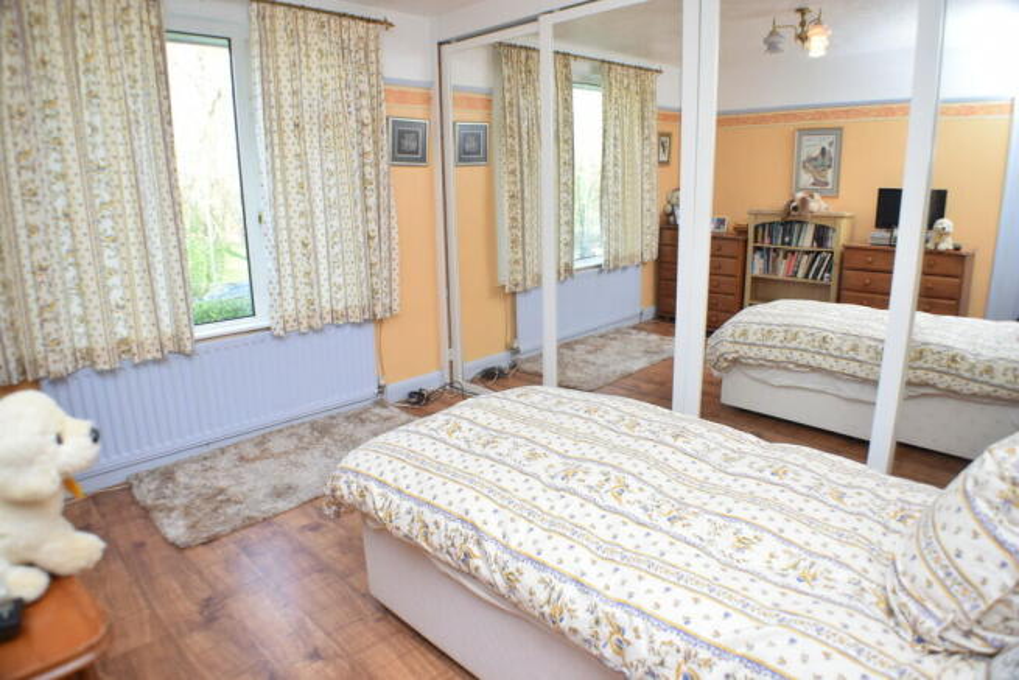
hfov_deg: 67.4
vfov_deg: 48.0
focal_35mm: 27
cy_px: 340
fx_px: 764
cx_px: 510
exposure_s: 1/80
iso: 400
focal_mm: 18
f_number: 4.5
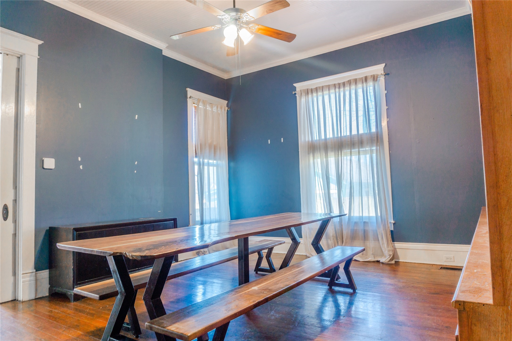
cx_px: 256
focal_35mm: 24
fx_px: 341
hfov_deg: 73.8
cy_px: 170
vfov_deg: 53.1
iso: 100
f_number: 8
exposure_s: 1/4
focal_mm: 16
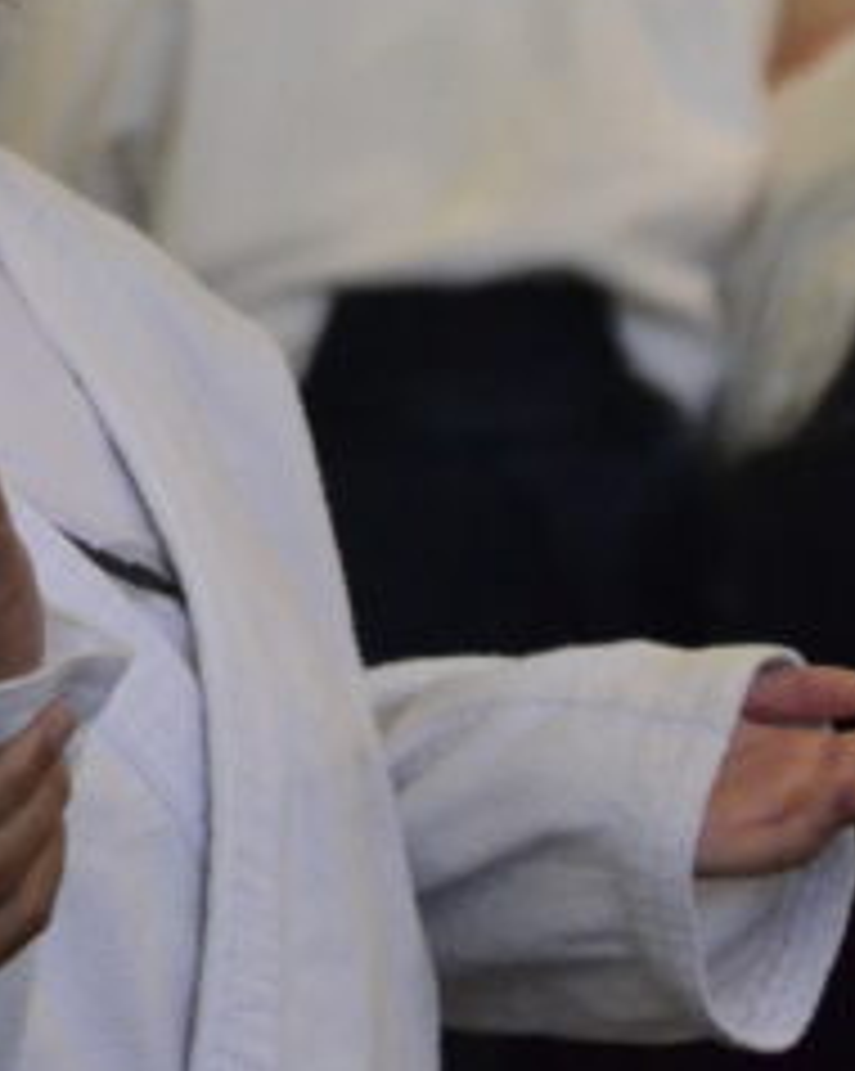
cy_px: -146
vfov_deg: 3.5
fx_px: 17293
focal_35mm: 546
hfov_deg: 2.8
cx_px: -729
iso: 3200
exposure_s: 1/320
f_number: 4.5
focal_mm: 90
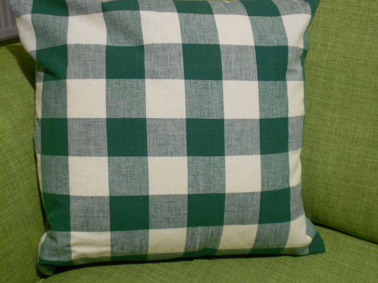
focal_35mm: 43
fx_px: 470
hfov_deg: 43.9
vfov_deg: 33.6
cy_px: 142
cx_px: 189
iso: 400
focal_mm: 7.7
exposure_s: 1/8
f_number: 4.2
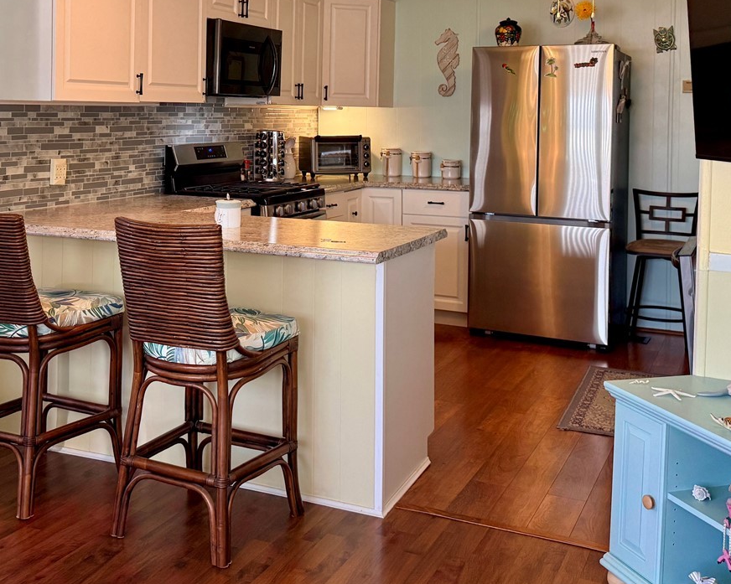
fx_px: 930
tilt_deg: -1.3
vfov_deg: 34.0
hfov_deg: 42.6
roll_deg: -0.5
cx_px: 282
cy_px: 130
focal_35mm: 43
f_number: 1.78
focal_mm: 6.76
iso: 200
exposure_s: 1/120
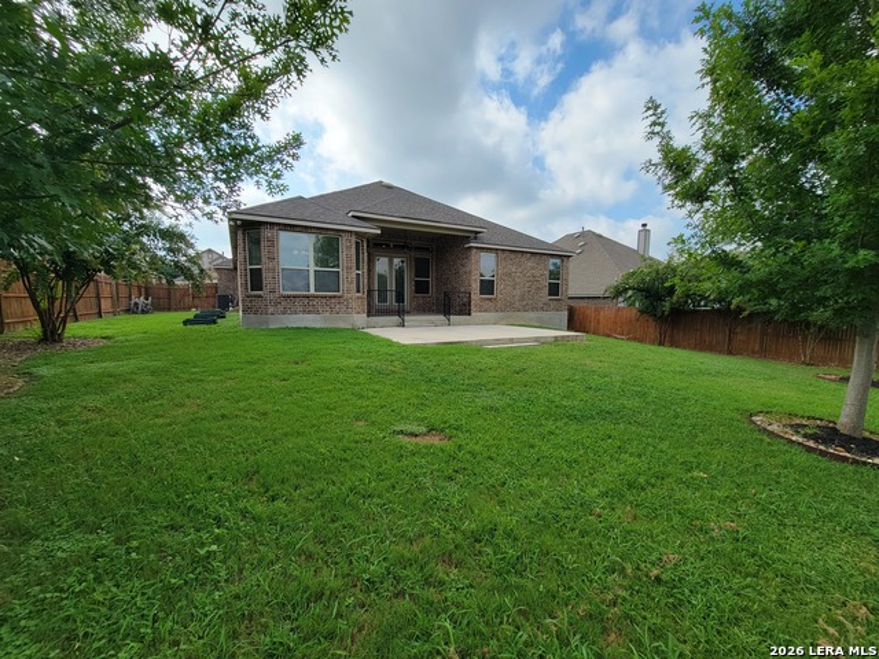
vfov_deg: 89.9
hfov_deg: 106.2
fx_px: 330
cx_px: 440
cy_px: 330
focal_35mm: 13
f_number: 2.2
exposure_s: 1/1148
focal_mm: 2.2
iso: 50
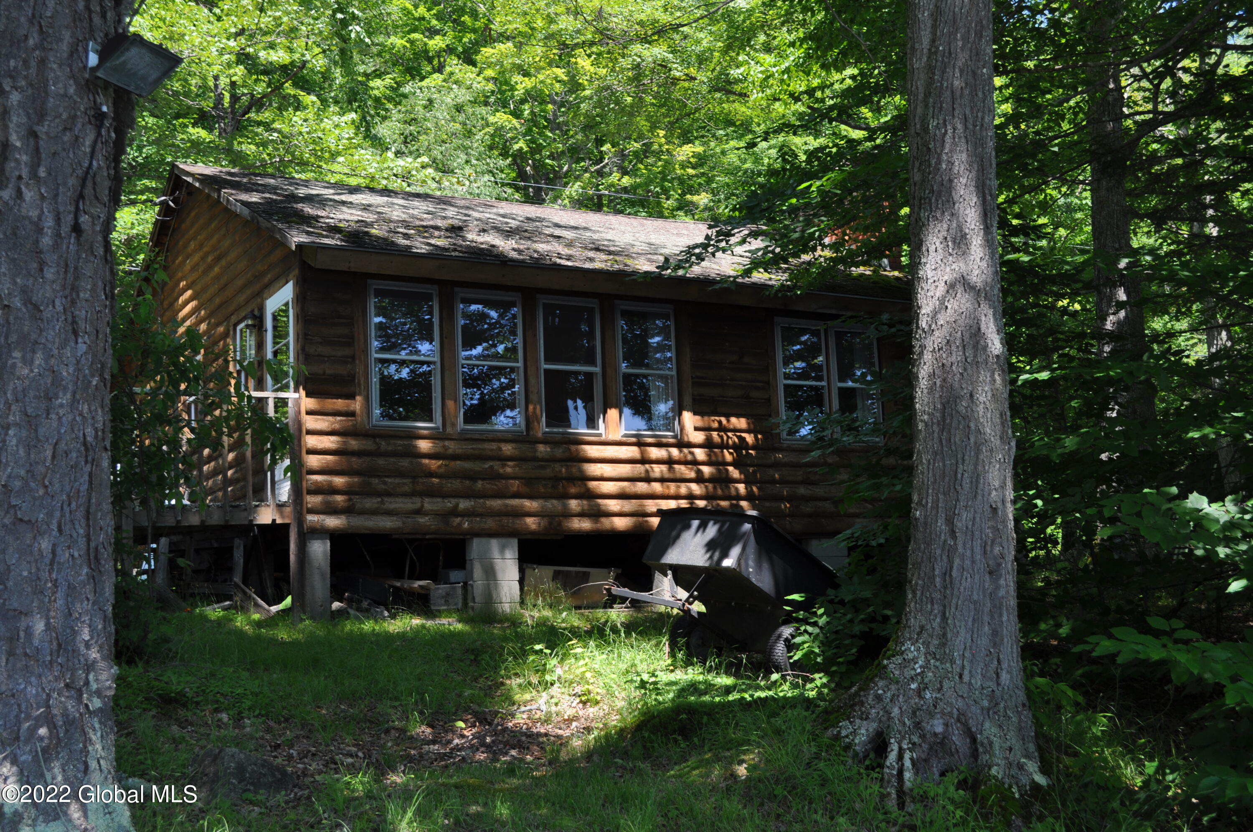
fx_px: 1512
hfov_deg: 45.0
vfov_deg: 30.8
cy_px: 416
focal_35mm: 44
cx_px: 626
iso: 200
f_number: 6.3
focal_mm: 29
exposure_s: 1/160
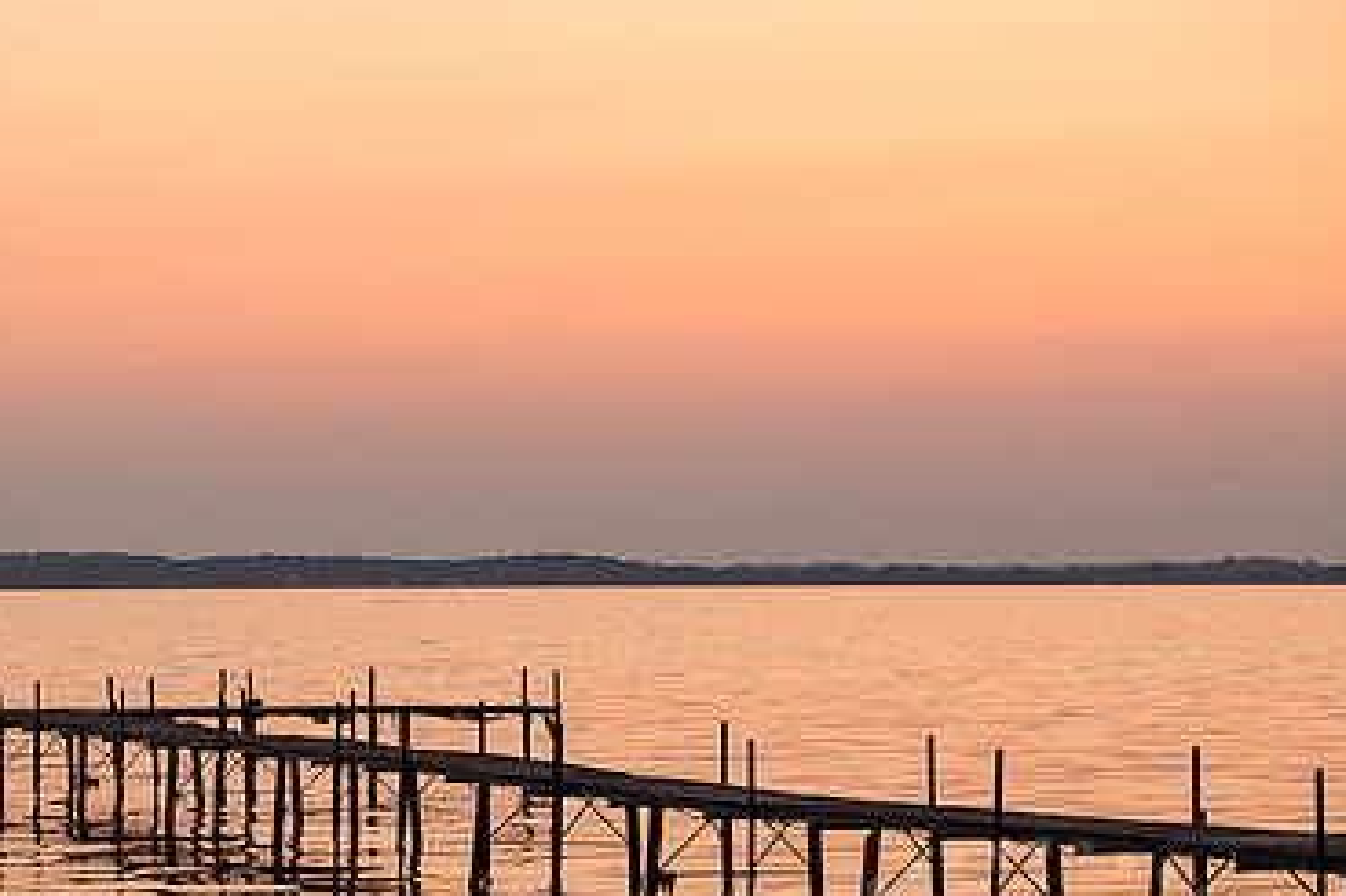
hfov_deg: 16.6
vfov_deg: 11.1
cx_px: 340
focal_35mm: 123
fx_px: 4597
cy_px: 669
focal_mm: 78
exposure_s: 1/250
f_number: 4.5
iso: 500
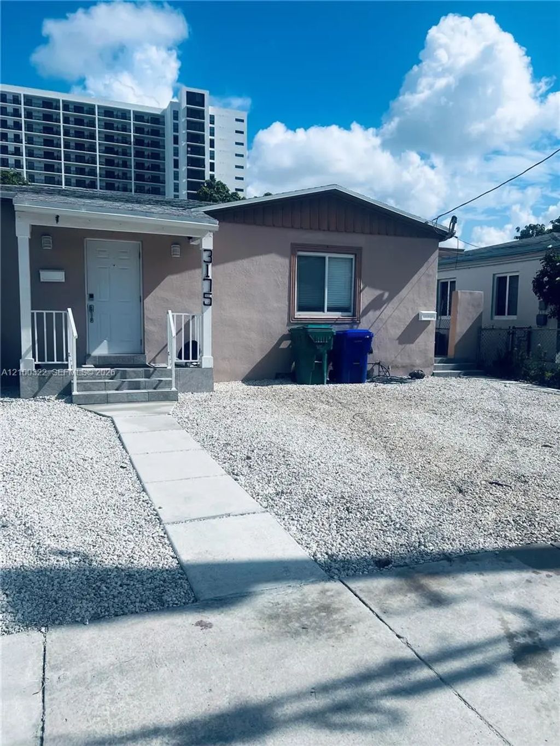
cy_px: 373
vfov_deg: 67.3
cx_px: 280
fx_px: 561
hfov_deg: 53.1
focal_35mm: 26
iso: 50
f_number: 1.5
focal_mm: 5.7
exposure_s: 1/8696
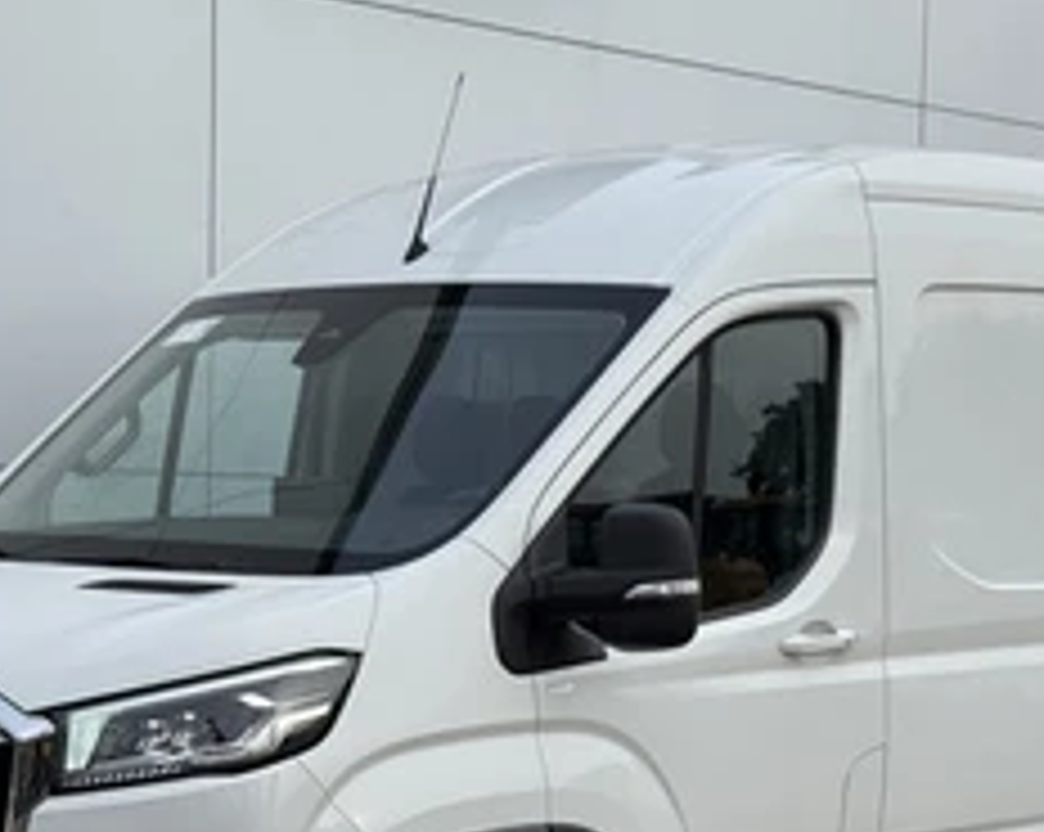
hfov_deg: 19.8
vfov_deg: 15.7
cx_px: 585
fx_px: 2993
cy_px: 666
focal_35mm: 97
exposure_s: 1/1715
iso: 64
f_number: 1.78
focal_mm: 6.76
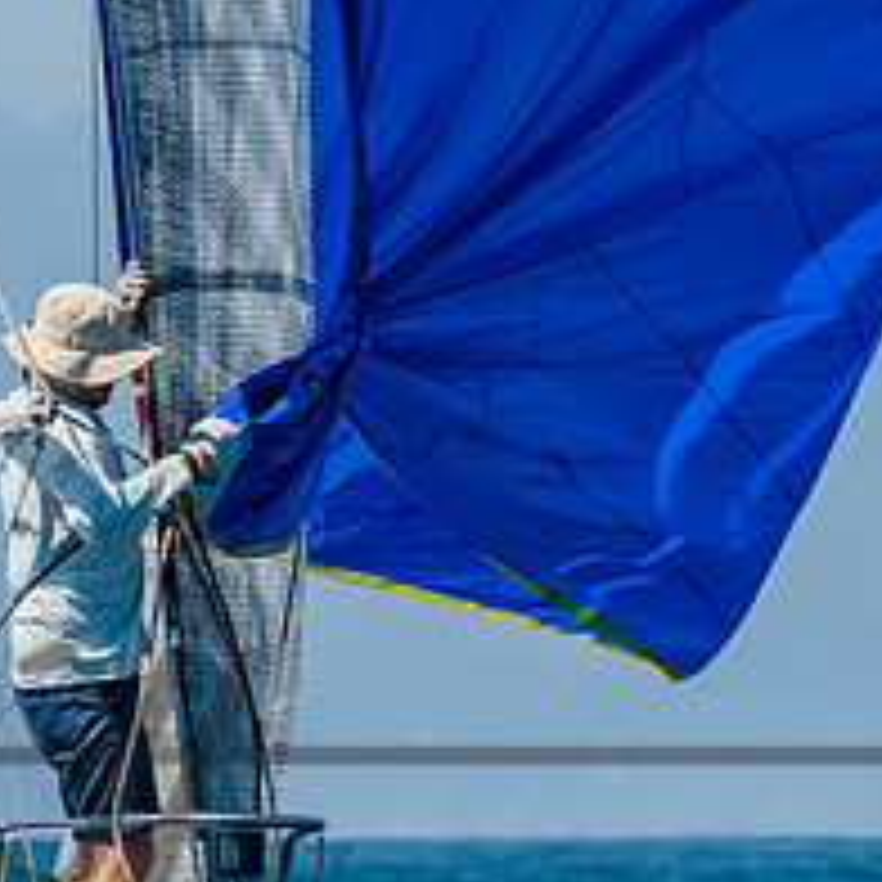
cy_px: 557
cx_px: 201
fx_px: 29778
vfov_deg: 1.7
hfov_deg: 1.7
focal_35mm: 1033
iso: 160
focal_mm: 200
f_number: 6.3
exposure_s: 1/500
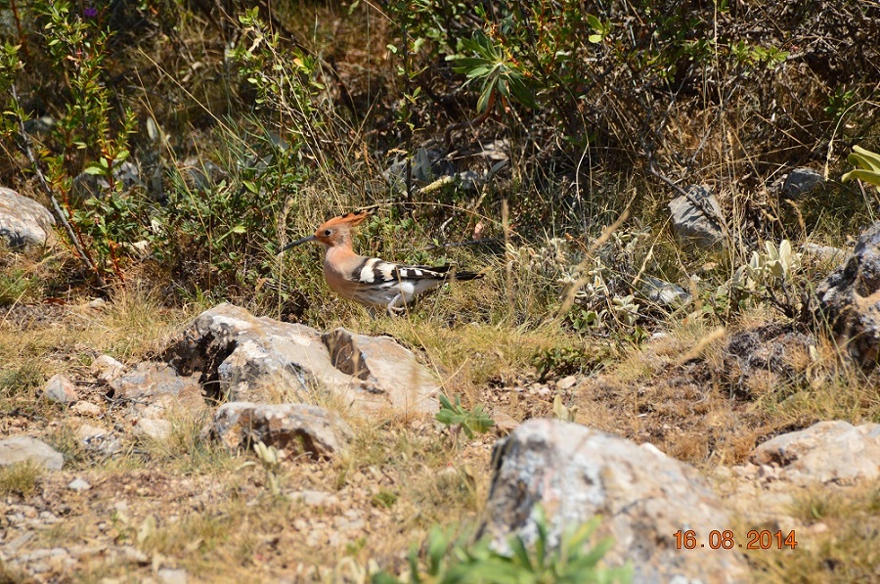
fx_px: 9152
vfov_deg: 3.7
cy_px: 292
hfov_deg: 5.5
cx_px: 440
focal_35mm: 375
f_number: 11
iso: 320
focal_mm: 250
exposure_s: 1/500
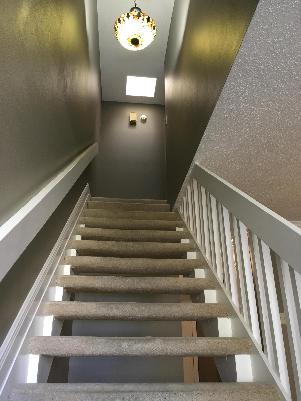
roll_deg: -0.2
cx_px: 150
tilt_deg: +22.4
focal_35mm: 29
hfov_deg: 48.2
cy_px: 200
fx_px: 336
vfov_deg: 61.7
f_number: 2.2
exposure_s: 1/30
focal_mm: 4.15
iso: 100
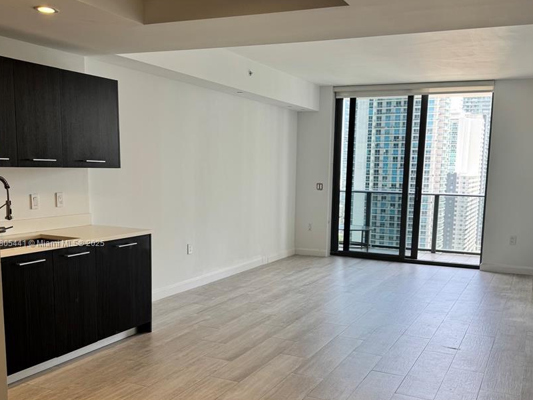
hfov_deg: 51.3
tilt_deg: -8.8
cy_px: 244
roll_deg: +0.0
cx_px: 282
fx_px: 554
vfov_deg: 39.5
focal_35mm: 36
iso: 64
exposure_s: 1/120
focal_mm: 6.76
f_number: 1.78
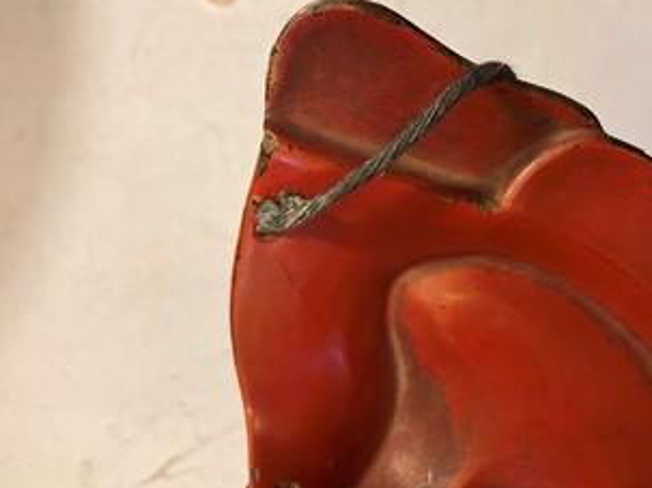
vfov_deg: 38.6
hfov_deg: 49.8
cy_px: 241
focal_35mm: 37
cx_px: 394
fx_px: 697
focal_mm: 3.99
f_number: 1.8
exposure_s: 1/50
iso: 100
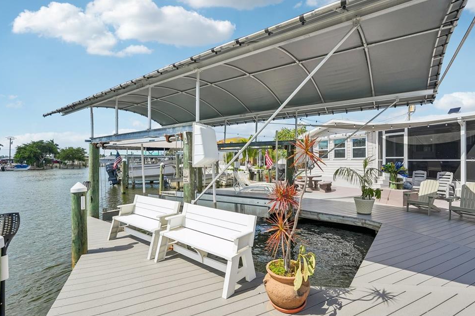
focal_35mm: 17
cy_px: 159
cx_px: 247
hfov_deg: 93.2
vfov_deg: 70.4
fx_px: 224
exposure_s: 1/1600
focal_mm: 16
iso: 400
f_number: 8
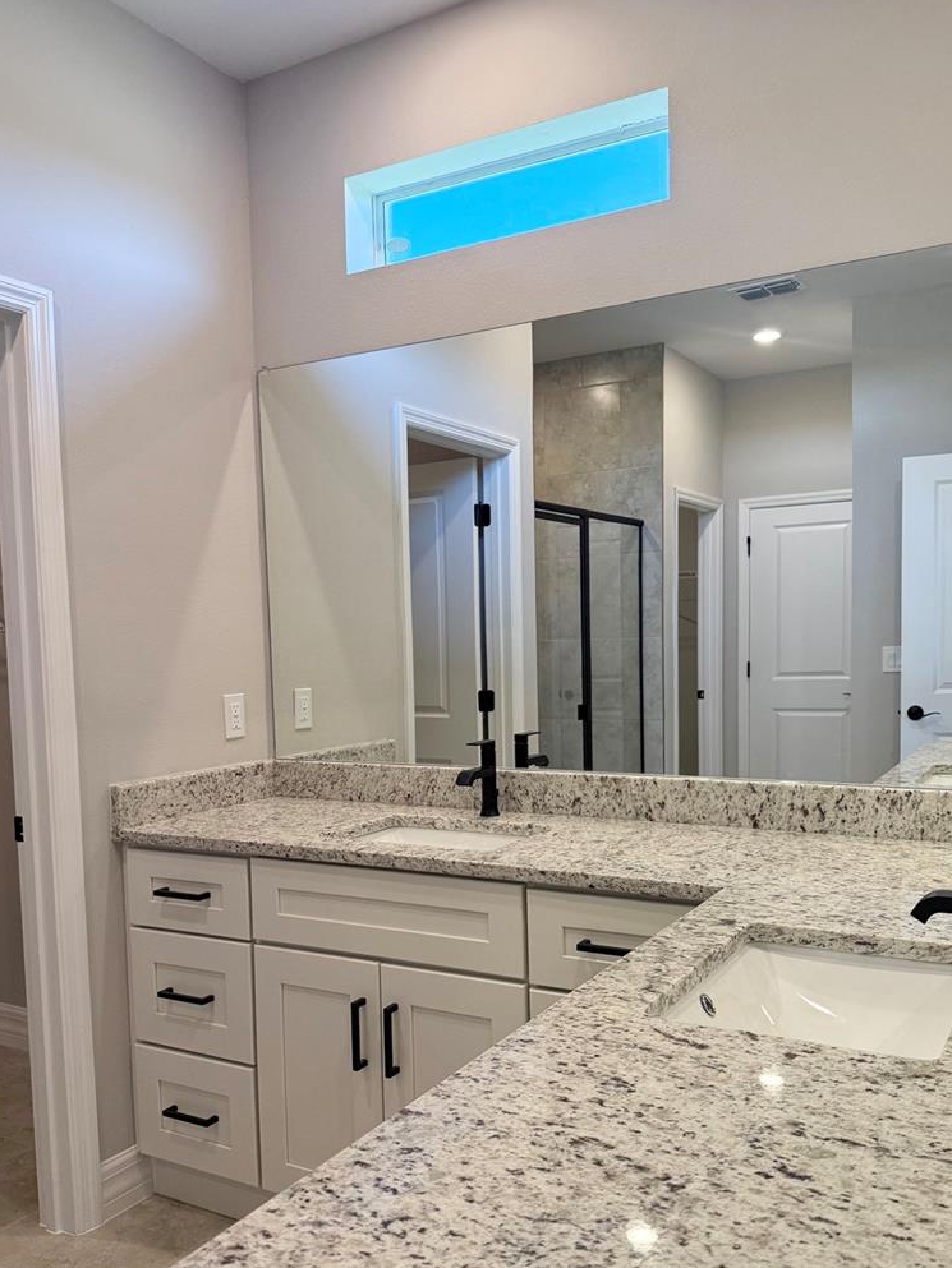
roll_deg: +0.3
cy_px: 719
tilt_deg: -4.6
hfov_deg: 48.2
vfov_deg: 61.4
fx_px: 1063
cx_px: 487
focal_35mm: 29
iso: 160
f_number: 1.78
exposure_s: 1/223
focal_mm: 6.76
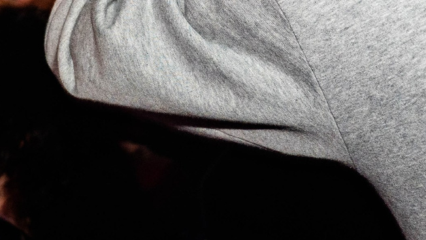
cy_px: -123
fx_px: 1300
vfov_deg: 10.2
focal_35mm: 115
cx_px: 153
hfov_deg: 18.6
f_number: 4
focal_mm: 28
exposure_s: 1/50
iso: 1600
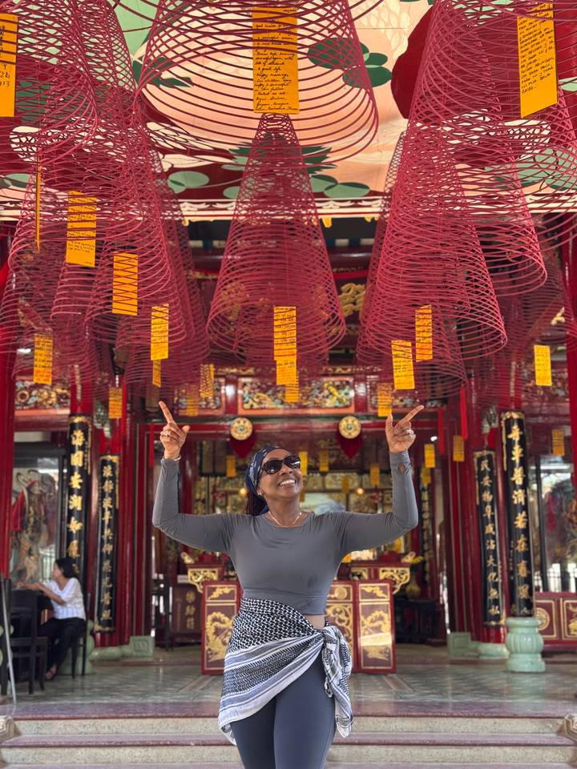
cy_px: 384
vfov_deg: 39.7
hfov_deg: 30.3
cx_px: 288
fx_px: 1067
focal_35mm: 48
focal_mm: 6.76
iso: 125
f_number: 1.78
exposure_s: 1/60
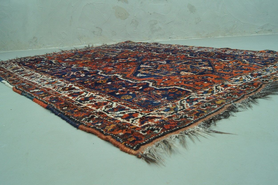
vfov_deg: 43.6
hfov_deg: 62.0
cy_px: 92
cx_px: 139
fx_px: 232
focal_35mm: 30
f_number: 8
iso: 800
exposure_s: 1/15
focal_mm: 20
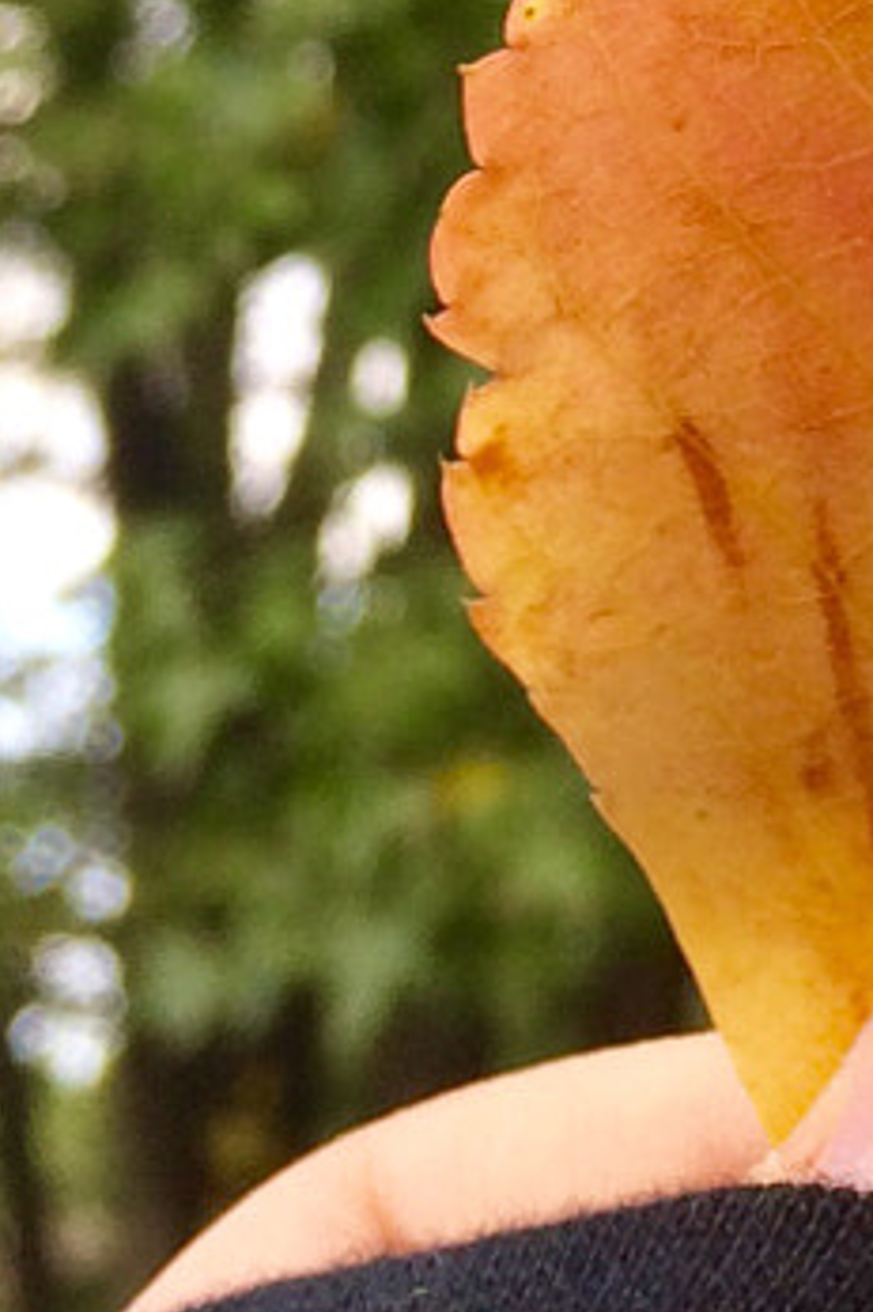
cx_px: 1134
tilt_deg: +21.8
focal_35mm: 139
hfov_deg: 9.7
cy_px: -741
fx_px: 5061
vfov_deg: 13.7
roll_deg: +1.5
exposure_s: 1/348
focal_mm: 4.15
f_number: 2.2
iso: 32
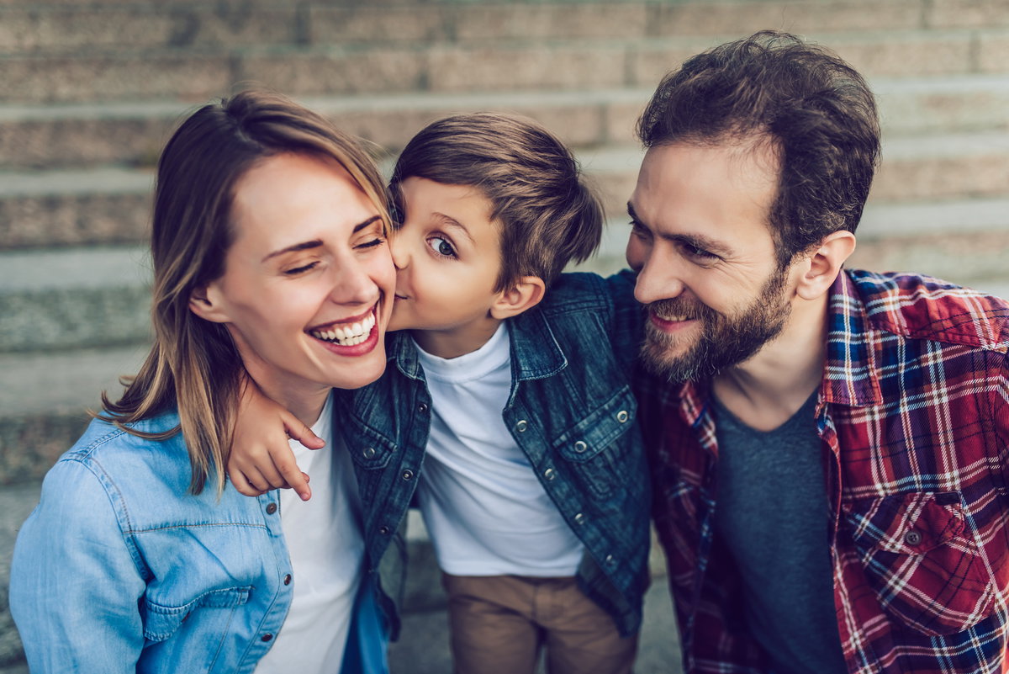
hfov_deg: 54.4
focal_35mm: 35
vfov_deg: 37.9
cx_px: 504
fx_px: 981
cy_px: 337
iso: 200
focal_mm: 35
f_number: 2
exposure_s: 1/500
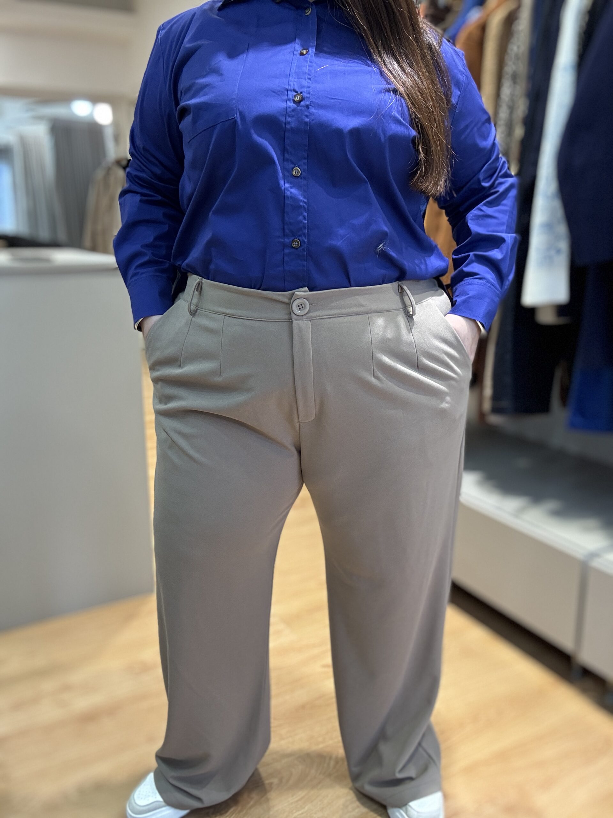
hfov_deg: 46.8
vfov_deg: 60.0
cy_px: 409
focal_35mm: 30
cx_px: 306
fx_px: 708
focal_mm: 2.69
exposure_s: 1/50
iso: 125
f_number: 1.9
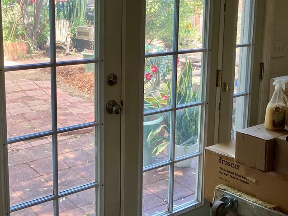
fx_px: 374
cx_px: 74
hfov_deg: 40.9
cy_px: 76
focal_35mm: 45
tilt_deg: -8.7
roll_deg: +0.5
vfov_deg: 32.0
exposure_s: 1/121
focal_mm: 3.99
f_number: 1.8
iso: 64
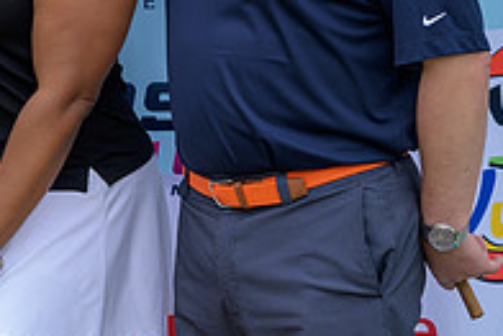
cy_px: -14
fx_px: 1902
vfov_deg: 10.0
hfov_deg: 14.8
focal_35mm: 136
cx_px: -23
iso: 125
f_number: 4
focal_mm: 46
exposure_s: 1/200
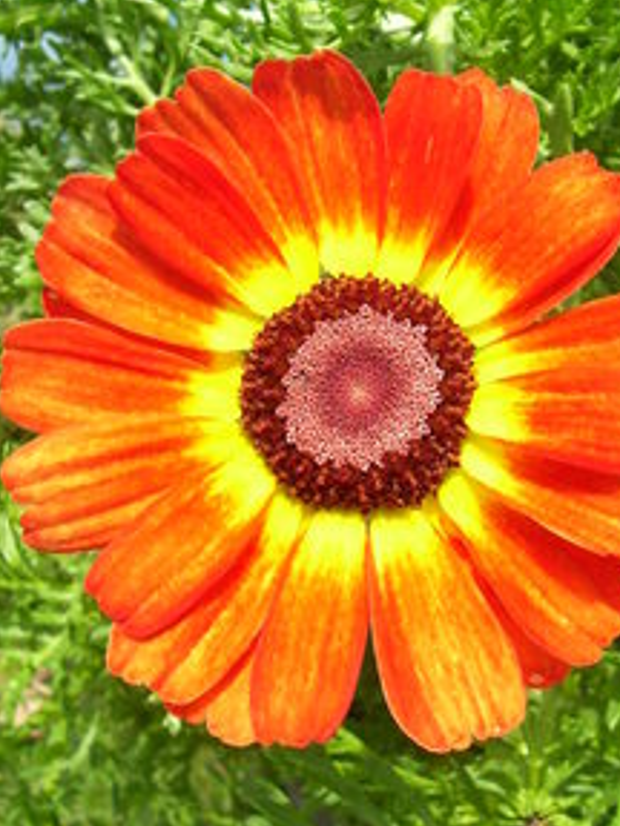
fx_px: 1242
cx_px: 402
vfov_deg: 36.8
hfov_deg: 27.9
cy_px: 359
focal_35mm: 52
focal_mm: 5.6
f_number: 4.8
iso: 80
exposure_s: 1/250
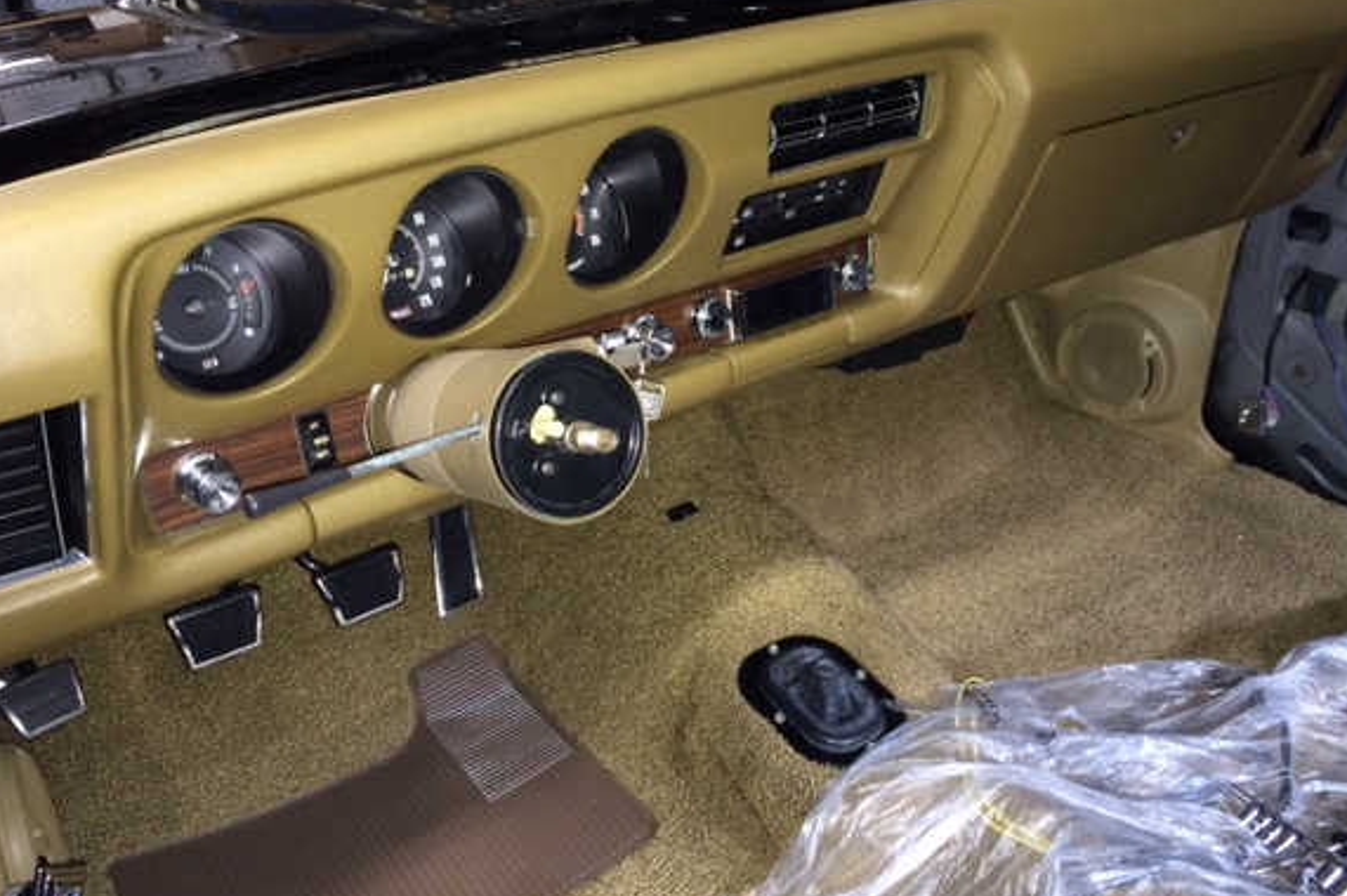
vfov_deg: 37.8
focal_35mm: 35
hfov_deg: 54.5
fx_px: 1309
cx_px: 691
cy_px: 403
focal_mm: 4.12
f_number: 2.2
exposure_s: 1/16
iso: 250
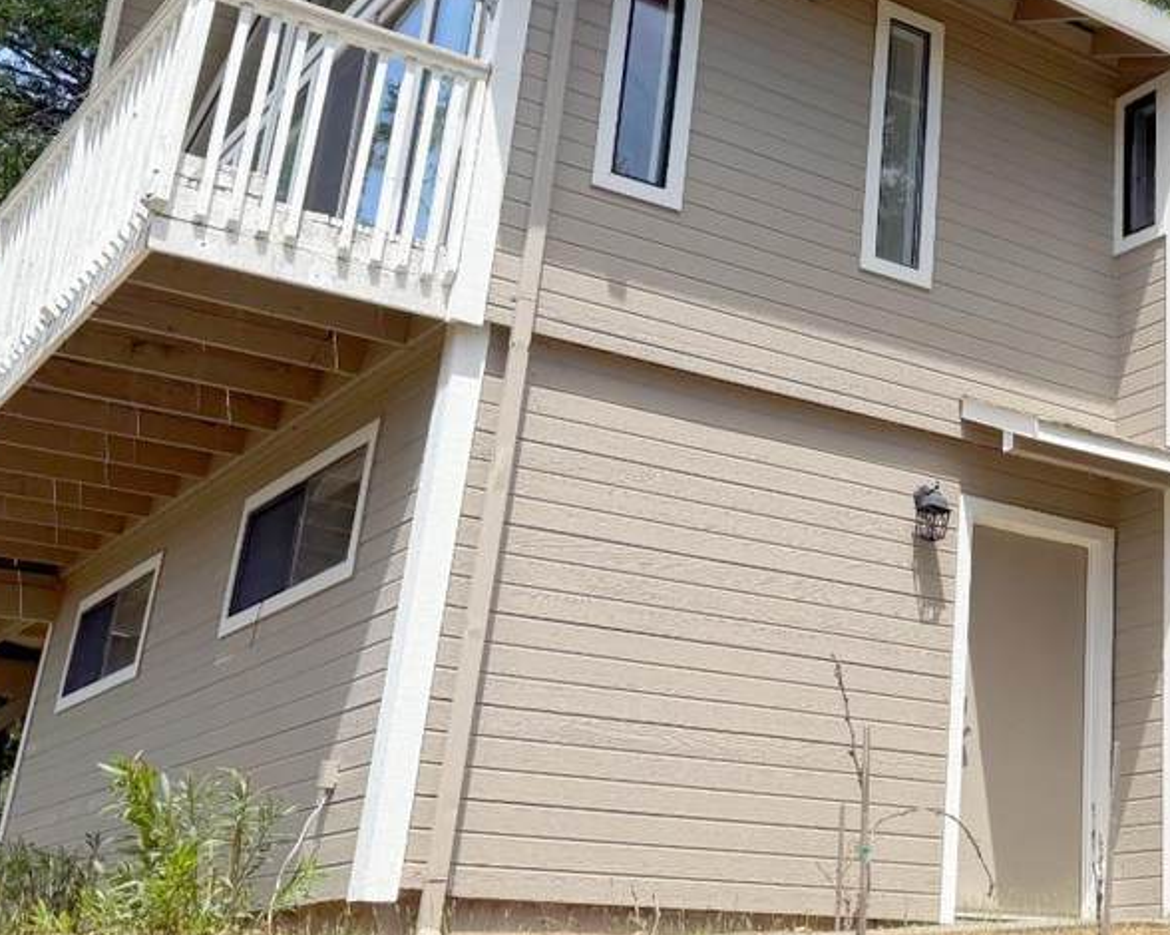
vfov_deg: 29.4
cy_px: 273
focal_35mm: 51
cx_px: 1120
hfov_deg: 34.0
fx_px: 1765
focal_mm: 6.76
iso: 80
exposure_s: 1/4167
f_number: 1.78
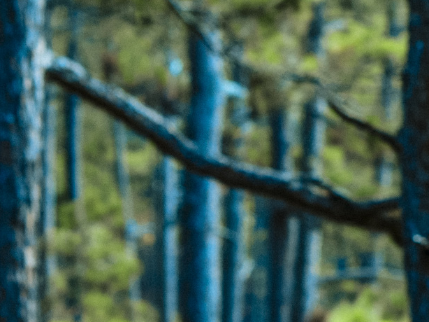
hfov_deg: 5.0
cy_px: 37
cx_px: 412
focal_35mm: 399
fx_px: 4938
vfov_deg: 3.7
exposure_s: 1/250
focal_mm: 85
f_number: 4
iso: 320
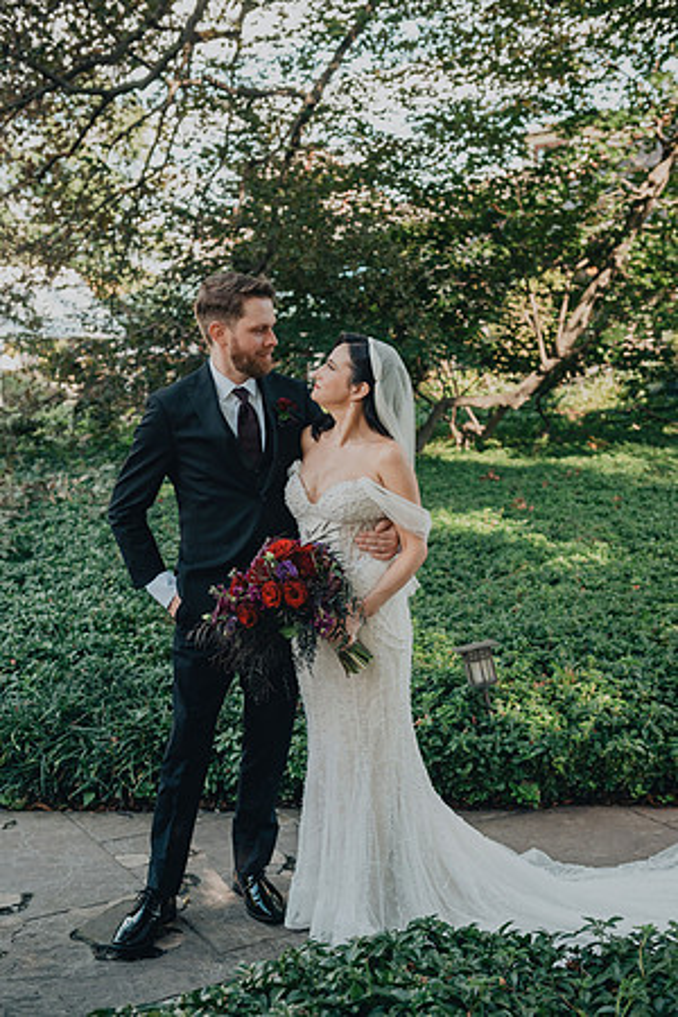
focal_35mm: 48
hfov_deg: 28.1
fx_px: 1356
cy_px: 508
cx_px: 339
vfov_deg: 41.1
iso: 400
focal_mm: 48
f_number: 4
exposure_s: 1/320
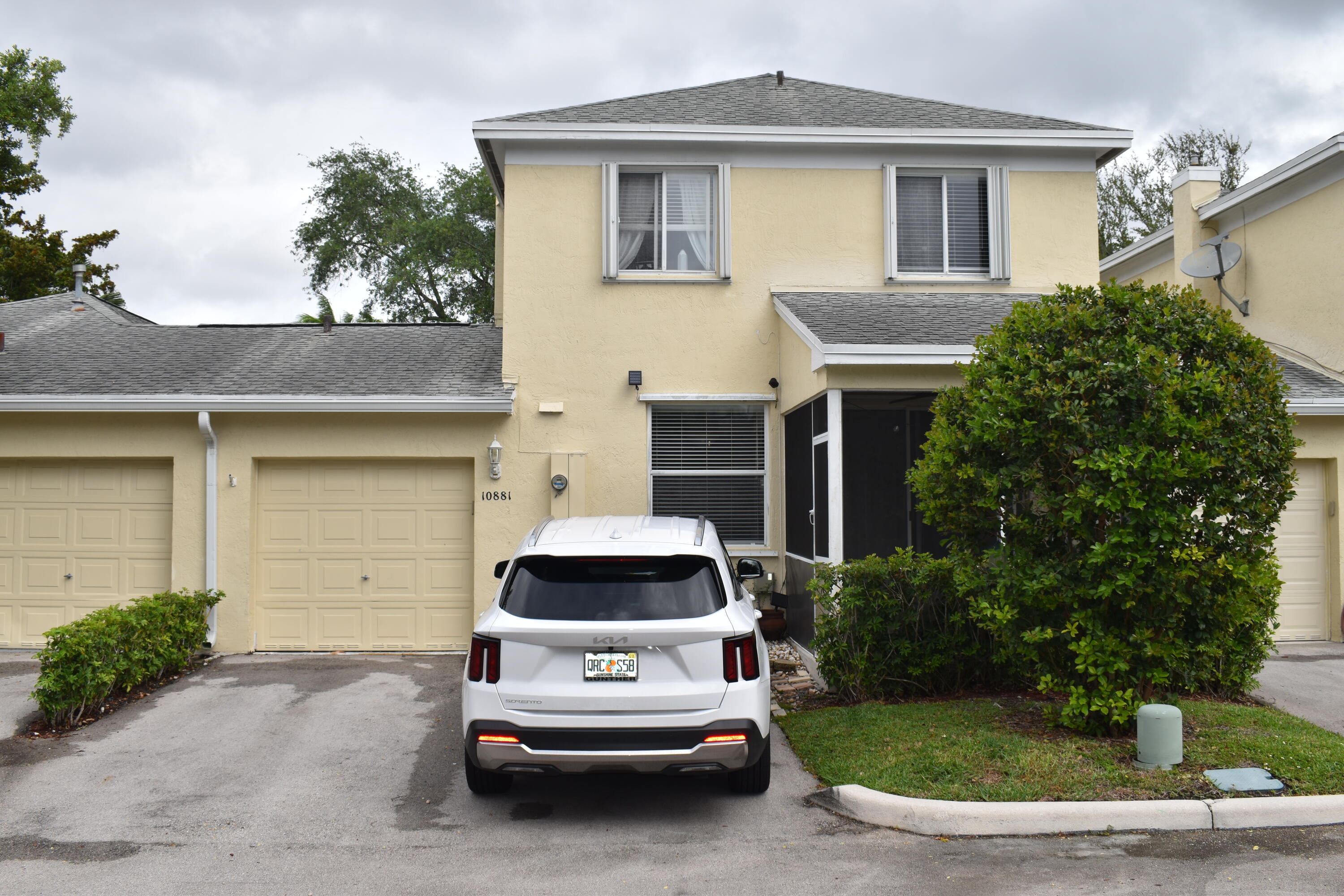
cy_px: 448
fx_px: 1344
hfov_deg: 53.1
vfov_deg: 36.9
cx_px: 672
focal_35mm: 36
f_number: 10
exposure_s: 1/200
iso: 100
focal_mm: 24
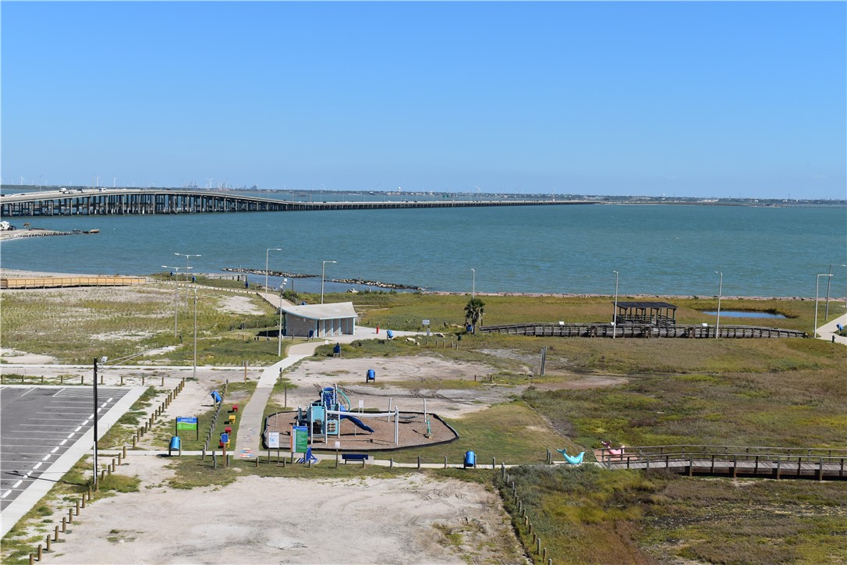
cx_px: 424
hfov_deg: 35.1
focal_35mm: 57
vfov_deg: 23.8
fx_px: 1341
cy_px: 282
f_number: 11
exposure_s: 1/500
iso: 250
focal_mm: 38
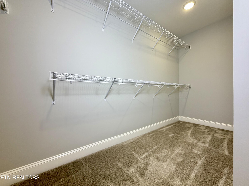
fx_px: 101
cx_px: 124
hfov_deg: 102.1
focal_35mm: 14
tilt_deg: -0.4
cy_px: 93
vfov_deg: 85.7
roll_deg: +0.9
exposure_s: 1/60
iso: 200
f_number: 2.2
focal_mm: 2.22
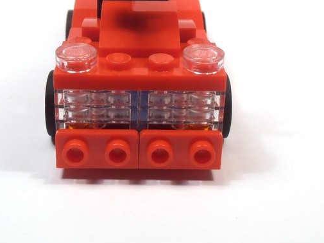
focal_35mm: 66
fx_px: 617
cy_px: 42
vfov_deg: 21.9
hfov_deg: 29.3
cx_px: 132
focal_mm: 6.61
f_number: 3.9
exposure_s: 1/60
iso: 80
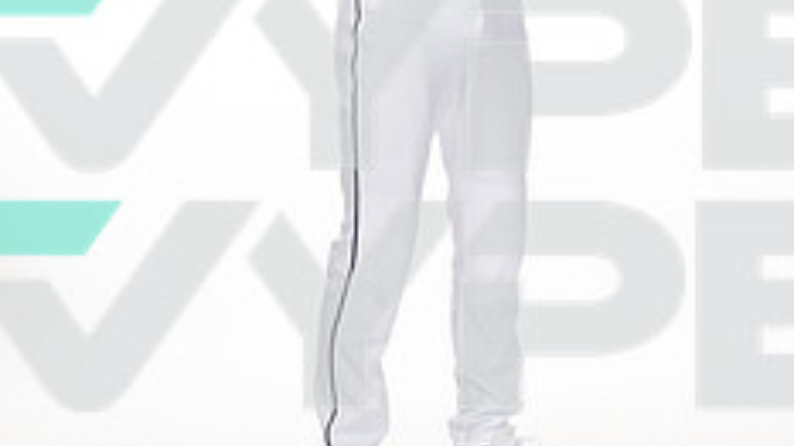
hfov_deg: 20.7
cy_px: 68
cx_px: 426
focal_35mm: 103
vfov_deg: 11.7
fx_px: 2168
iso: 400
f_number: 6.3
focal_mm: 51
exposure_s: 1/250
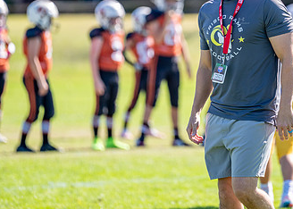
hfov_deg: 5.0
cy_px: 47
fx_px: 3385
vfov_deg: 3.5
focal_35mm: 407
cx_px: 240
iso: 320
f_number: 2.8
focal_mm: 200
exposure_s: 1/3200
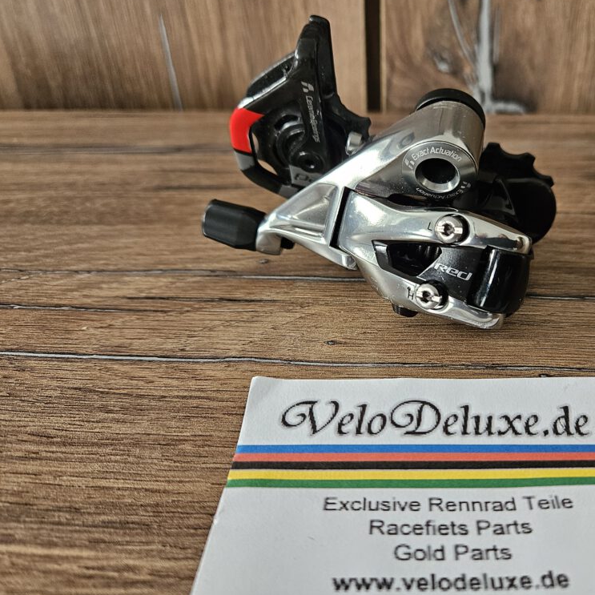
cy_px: 296
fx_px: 545
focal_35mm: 28
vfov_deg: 57.3
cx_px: 409
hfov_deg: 55.8
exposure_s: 1/100
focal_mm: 5.4
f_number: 1.8
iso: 400
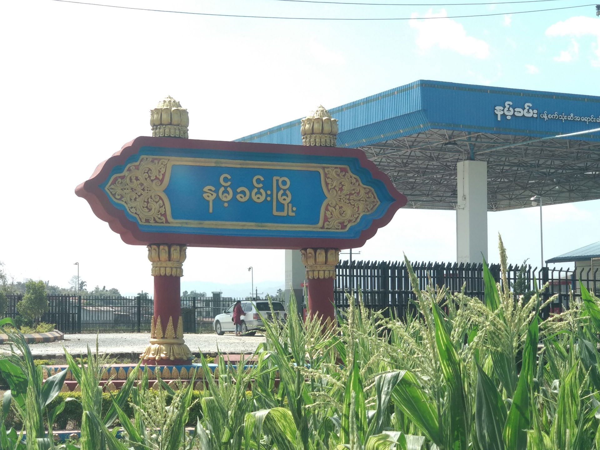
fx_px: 901
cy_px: 225
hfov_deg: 36.8
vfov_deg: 28.0
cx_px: 300
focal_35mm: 52
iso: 100
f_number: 2.6
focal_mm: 5.99
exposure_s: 1/516
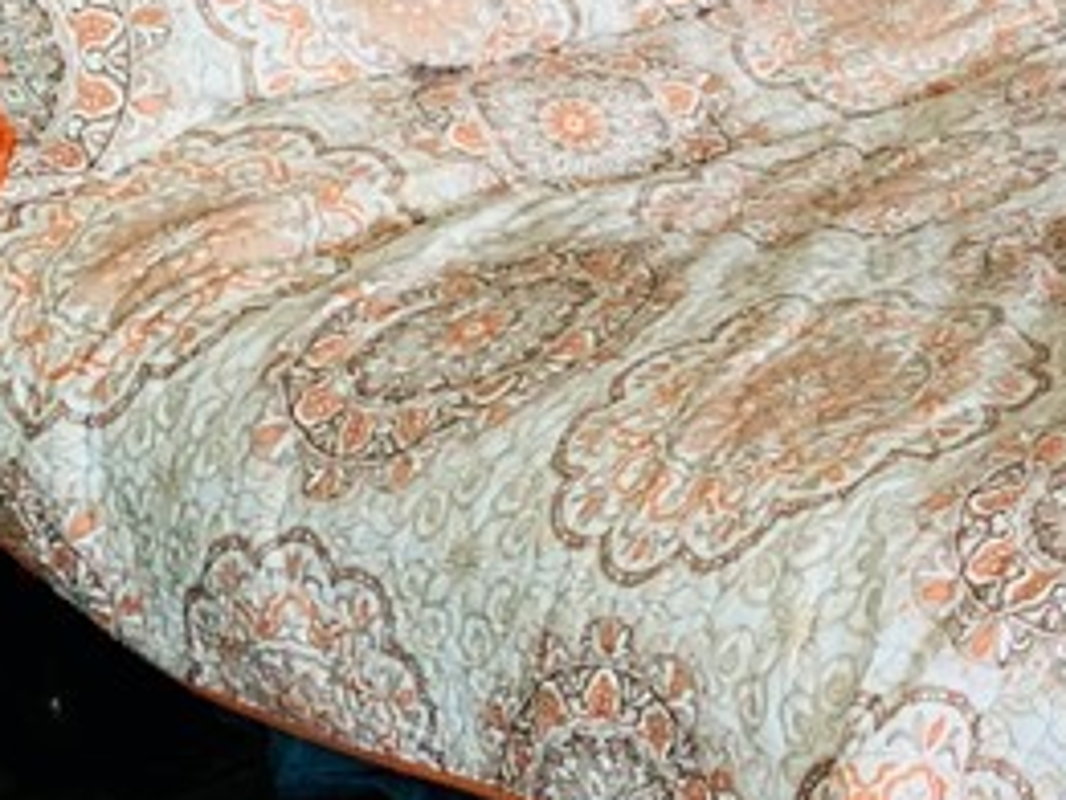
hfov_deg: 16.1
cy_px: -159
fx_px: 3143
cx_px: 1944
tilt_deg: -10.3
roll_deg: -0.8
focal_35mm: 102
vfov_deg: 14.1
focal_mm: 4.25
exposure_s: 1/72
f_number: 1.8
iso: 100
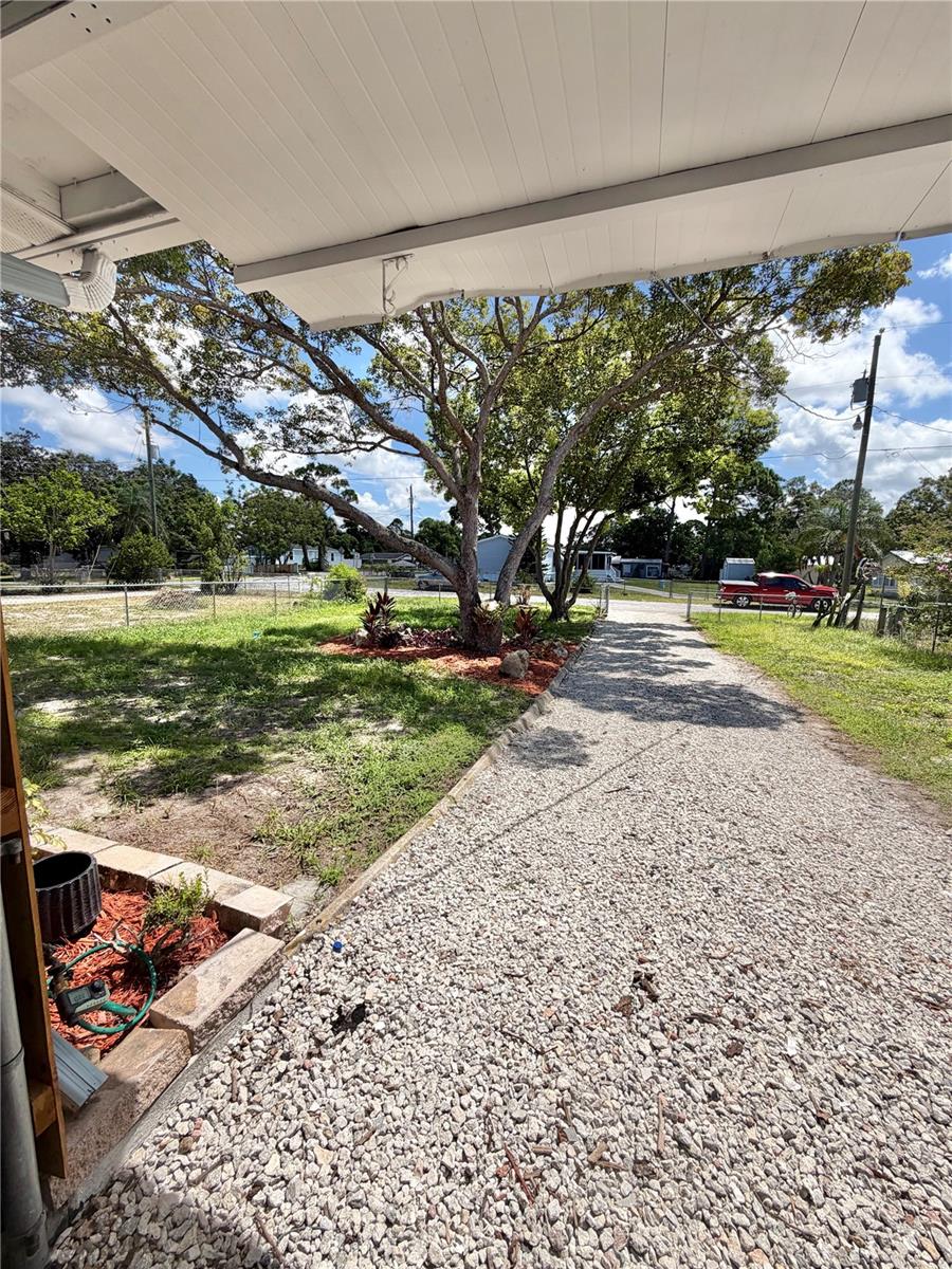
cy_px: 634
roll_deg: -0.1
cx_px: 476
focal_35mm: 14
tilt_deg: -6.9
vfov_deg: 102.1
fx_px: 513
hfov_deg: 85.7
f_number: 2.2
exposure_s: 1/1167
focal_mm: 2.22
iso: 20
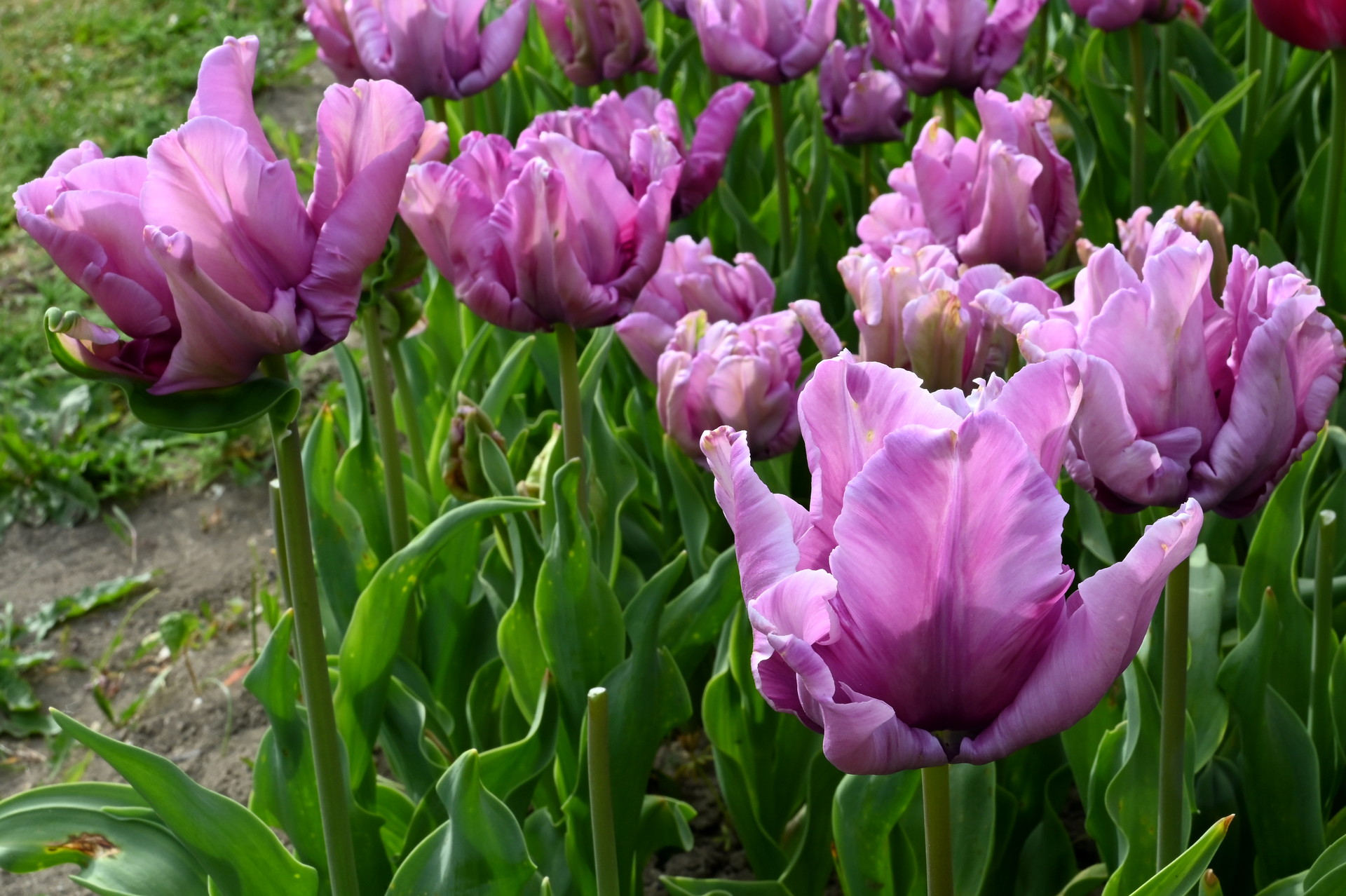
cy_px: 448
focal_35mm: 45
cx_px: 673
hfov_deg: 43.6
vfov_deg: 29.8
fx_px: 1682
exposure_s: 1/60
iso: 450
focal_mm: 45
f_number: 22
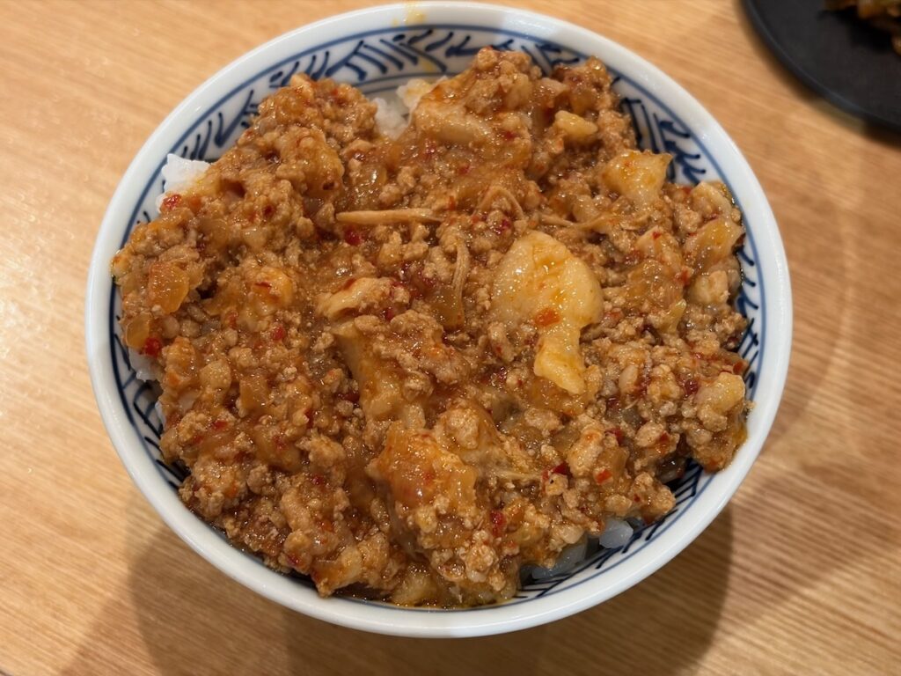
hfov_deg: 36.8
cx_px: 450
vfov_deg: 28.0
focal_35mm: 52
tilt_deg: -62.5
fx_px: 1353
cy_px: 338
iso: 160
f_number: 1.6
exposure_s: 1/33
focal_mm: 5.96
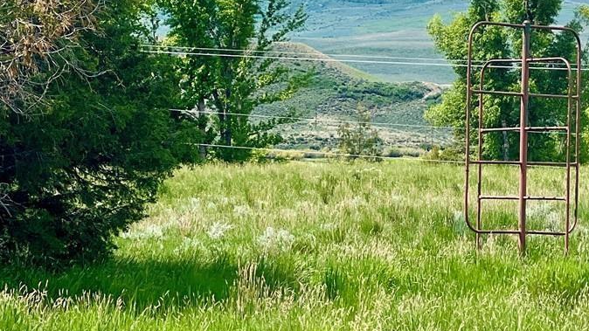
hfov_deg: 10.7
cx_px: 657
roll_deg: +0.1
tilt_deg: +1.1
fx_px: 3108
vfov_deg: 6.1
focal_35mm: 199
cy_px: 117
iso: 32
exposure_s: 1/758
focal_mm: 9
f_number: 2.8
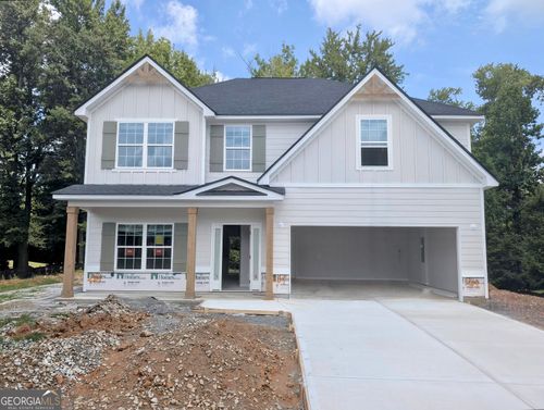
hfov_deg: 71.5
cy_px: 205
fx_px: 378
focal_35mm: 24
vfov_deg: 57.0
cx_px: 272
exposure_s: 1/917
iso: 22
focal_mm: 6.9
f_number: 1.68
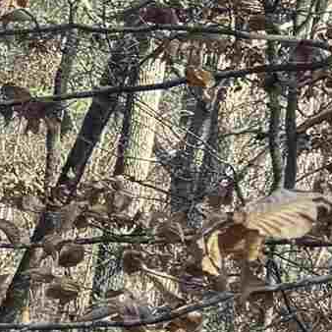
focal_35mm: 193
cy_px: 511
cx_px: -1071
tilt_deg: -18.7
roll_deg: +1.5
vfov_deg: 8.8
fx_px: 2094
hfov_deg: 6.7
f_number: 1.78
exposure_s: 1/288
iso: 80
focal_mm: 6.76
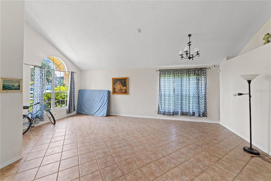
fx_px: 105
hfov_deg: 104.2
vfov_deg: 81.2
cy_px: 90
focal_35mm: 14
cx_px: 136
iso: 160
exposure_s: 1/2.5
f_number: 11
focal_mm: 14
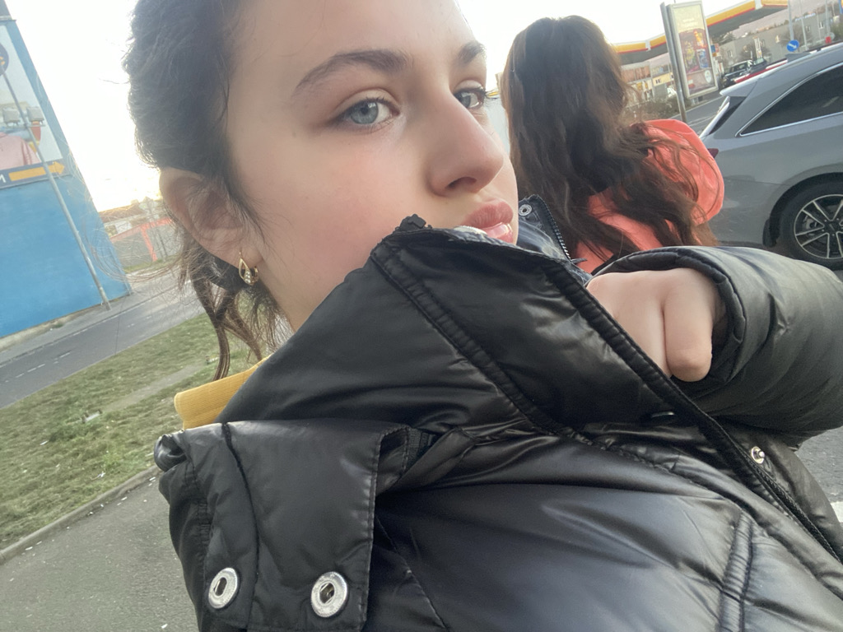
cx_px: 422
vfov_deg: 58.9
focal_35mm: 23
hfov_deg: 73.9
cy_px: 316
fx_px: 560
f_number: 2.2
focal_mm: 2.71
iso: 160
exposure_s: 1/60
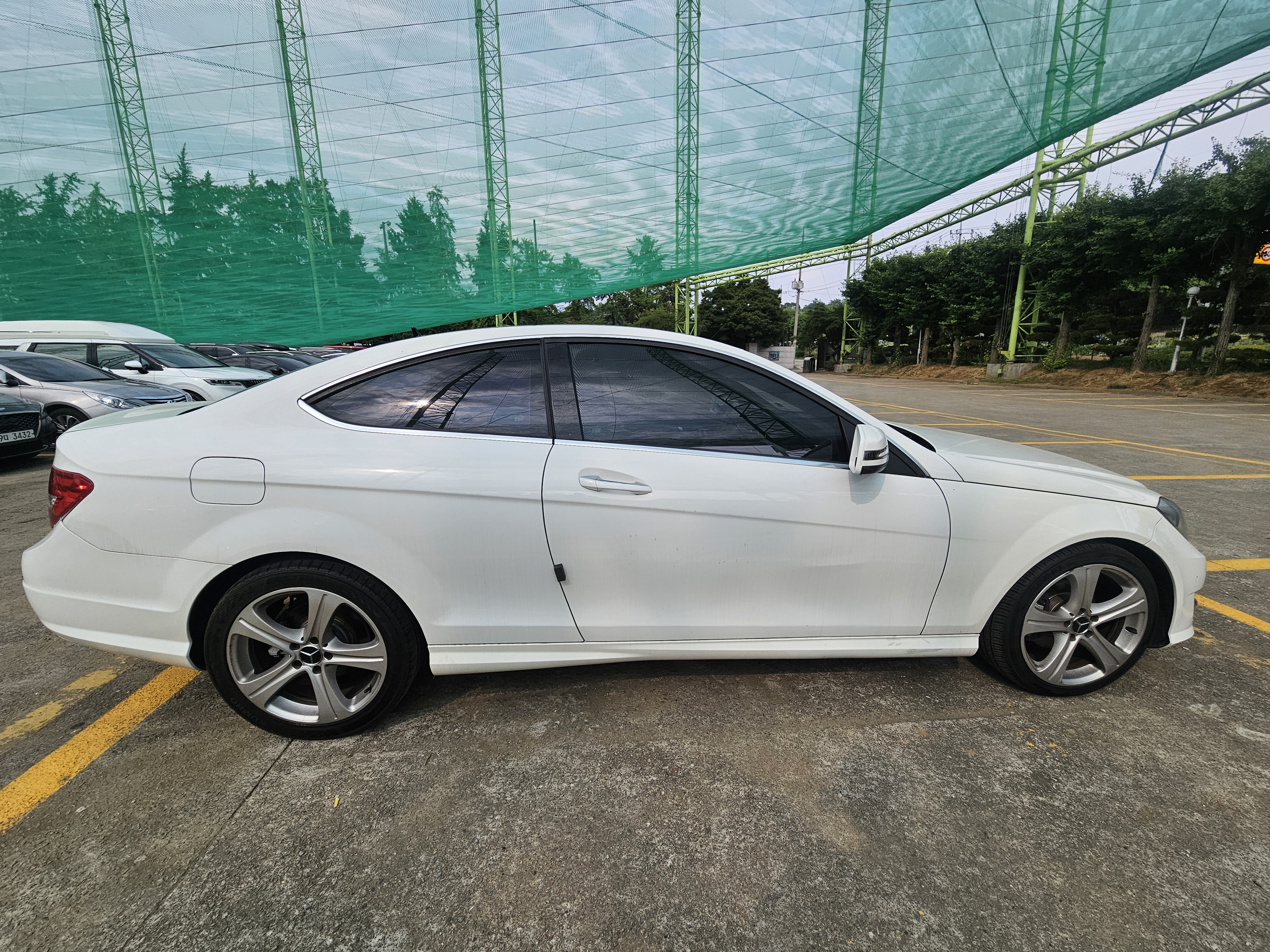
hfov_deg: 106.2
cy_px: 476
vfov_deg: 89.9
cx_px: 635
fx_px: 477
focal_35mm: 13
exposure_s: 1/2169
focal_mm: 2.2
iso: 50
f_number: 2.2
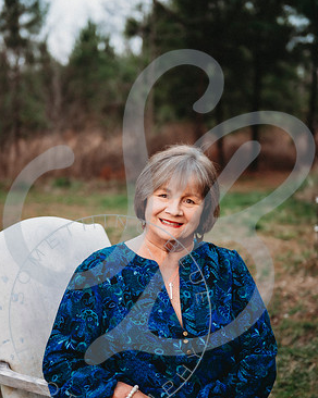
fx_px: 790
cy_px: 233
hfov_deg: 22.8
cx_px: 159
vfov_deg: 28.3
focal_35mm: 67
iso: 400
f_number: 2.8
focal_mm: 58
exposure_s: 1/250
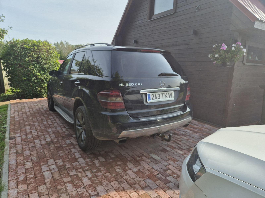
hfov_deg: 73.9
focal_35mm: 23
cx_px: 132
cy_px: 99
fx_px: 176
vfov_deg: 58.9
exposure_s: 1/1316
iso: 25
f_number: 1.8
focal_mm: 5.4
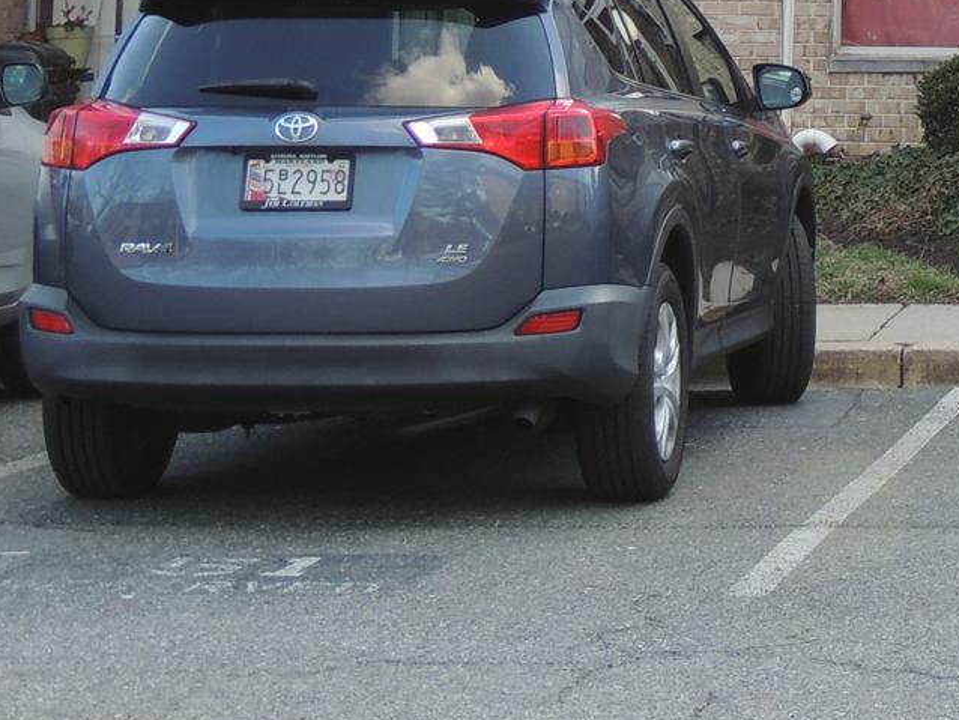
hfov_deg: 13.5
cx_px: 1437
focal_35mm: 138
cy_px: -296
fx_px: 3825
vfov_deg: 10.5
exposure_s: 1/160
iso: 100
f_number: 3.4
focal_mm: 7.6
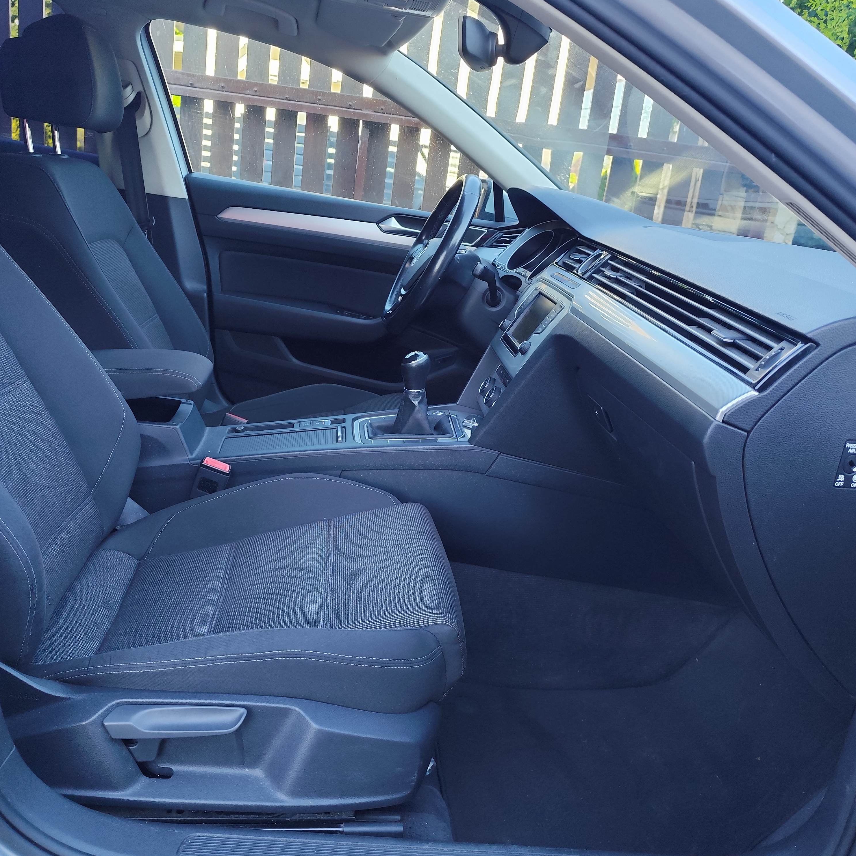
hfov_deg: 57.2
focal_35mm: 28
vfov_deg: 57.3
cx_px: 381
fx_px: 783
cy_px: 432
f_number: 1.65
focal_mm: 6.19
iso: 80
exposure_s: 1/100
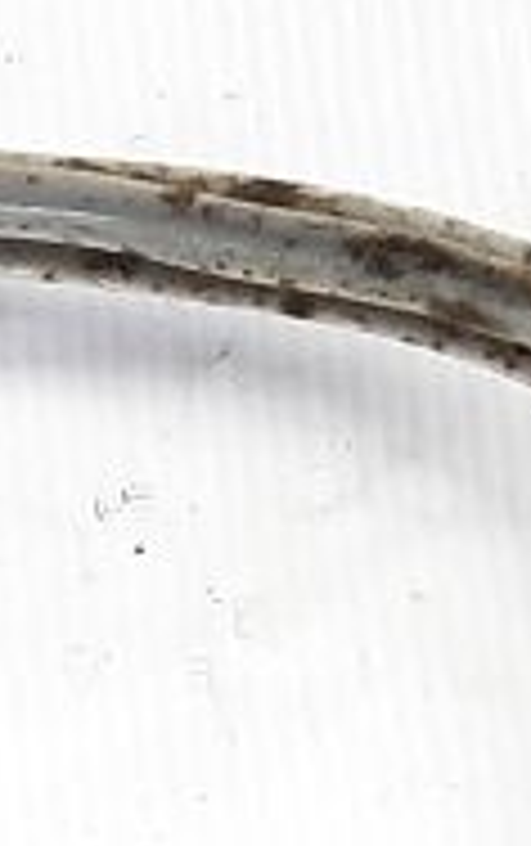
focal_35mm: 169
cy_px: 1152
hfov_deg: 7.7
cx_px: -225
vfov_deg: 12.0
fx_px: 3901
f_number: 2
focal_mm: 4.6
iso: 80
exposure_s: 1/50
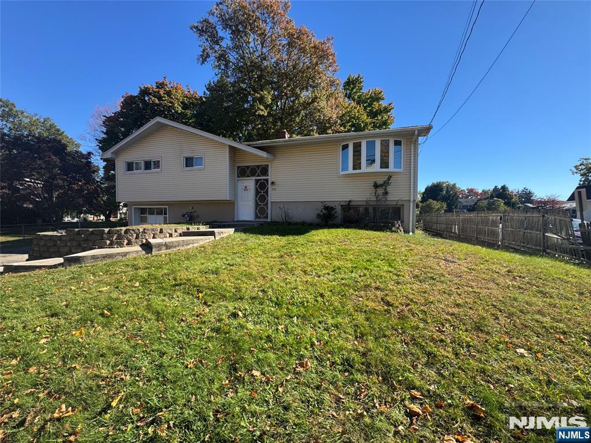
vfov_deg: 85.7
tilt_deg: -2.2
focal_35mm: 14
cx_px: 296
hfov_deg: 102.1
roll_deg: -0.2
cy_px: 222
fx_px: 239
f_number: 2.2
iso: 40
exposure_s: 1/687
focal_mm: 2.22
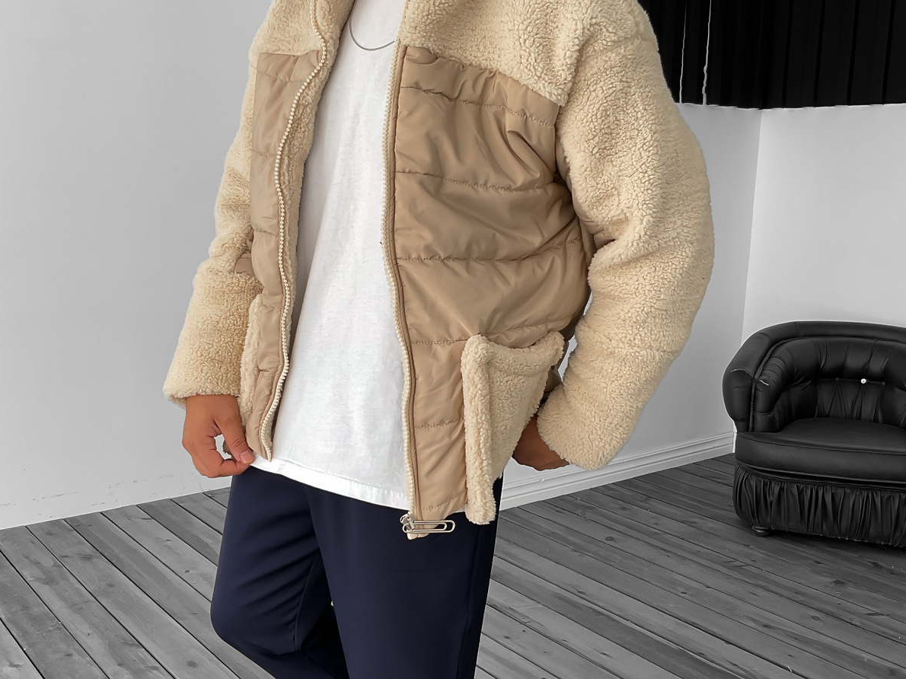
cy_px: 391
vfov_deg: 36.7
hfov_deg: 47.9
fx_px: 1021
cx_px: 453
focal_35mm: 39
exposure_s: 1/120
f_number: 1.8
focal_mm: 3
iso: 25
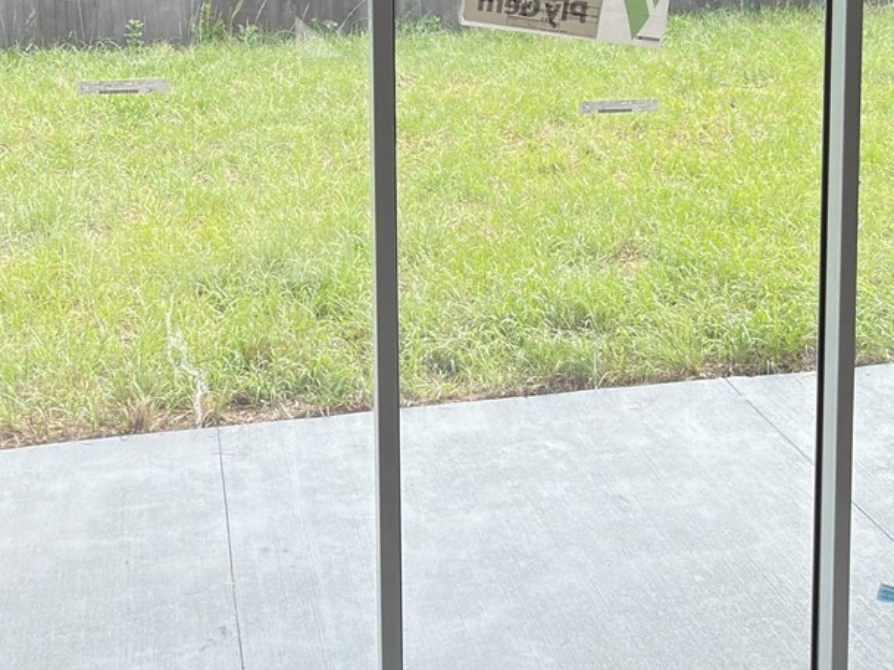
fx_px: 1291
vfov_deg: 27.5
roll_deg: +0.4
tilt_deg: -4.6
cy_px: 4
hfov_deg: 38.2
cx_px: 453
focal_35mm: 50
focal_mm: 2.22
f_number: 2.2
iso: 64
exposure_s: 1/120
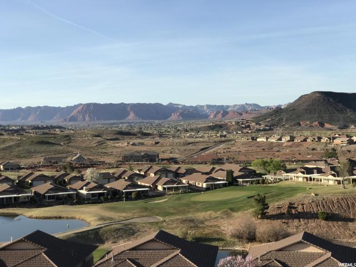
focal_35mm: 57
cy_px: 134
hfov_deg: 33.8
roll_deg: +0.9
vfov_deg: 25.7
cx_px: 178
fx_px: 586
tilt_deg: -0.6
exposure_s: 1/665
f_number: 2.8
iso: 20
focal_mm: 6.6
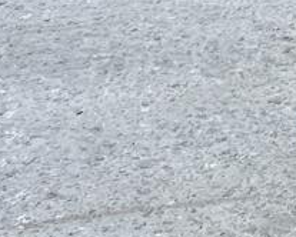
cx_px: 861
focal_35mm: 157
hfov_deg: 9.7
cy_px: 17
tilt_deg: -23.4
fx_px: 1377
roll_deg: -3.5
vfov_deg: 9.8
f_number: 1.5
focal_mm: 5.7
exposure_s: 1/1183
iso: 50
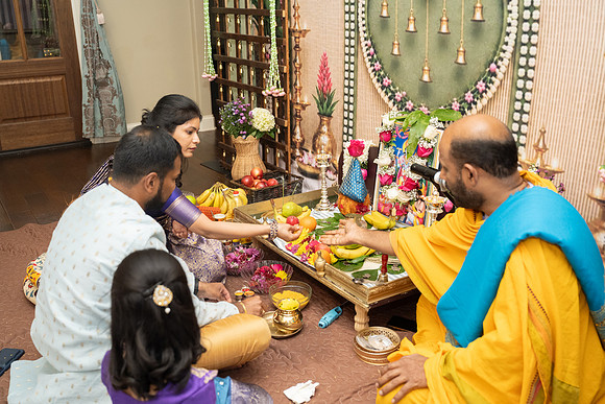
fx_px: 594
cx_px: 302
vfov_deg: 37.5
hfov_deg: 54.0
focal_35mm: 35
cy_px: 202
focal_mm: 35
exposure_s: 1/160
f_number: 3.5
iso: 1000
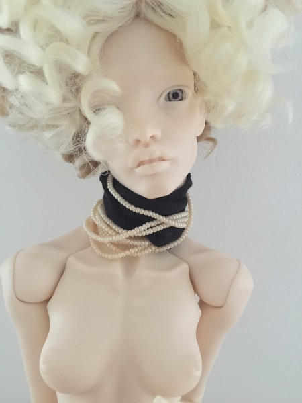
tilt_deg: -18.1
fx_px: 337
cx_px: 151
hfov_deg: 48.2
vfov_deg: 61.7
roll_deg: -1.9
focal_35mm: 29
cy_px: 202
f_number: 2.2
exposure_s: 1/8
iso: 200
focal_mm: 4.15
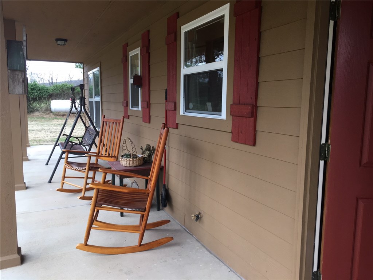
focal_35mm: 29
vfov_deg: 48.2
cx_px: 186
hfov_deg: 61.7
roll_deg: -0.3
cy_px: 140
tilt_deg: -6.9
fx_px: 312
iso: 40
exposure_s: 1/120
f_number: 2.2
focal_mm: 4.15
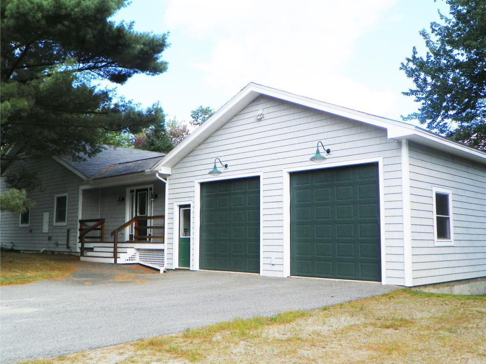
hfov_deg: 51.4
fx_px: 505
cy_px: 182
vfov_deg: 39.7
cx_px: 243
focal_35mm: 36
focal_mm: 6.4
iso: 64
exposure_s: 1/500
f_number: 3.2
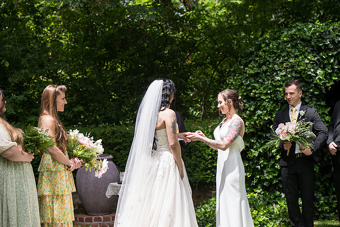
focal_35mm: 82
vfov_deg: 16.7
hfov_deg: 24.8
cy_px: 114
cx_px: 170
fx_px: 775
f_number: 4
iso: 100
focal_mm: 82
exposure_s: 1/400
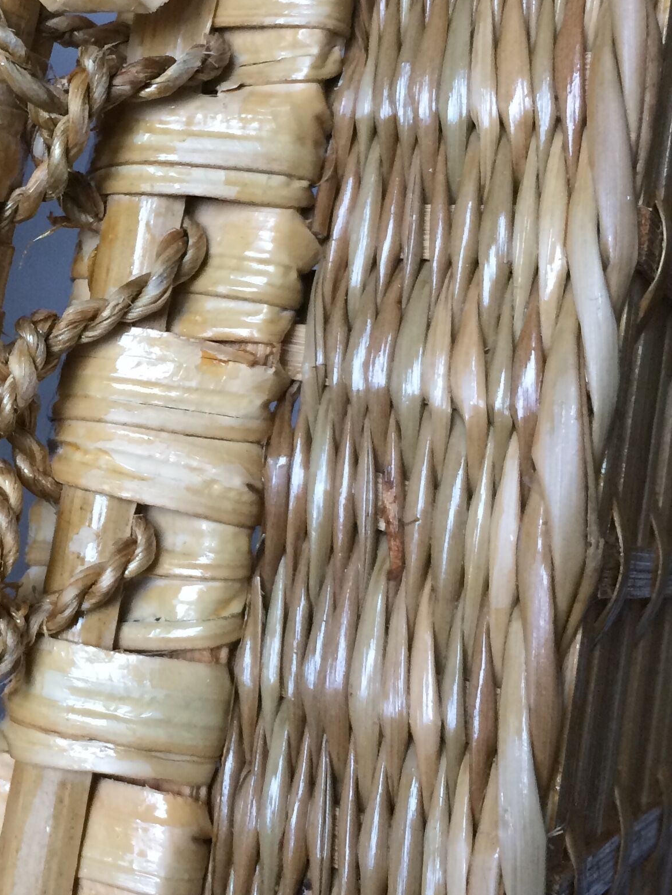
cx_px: -25
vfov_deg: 31.6
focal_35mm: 61
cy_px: 362
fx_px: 1579
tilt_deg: -46.1
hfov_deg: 22.9
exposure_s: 1/33
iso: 160
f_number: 2.2
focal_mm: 4.15
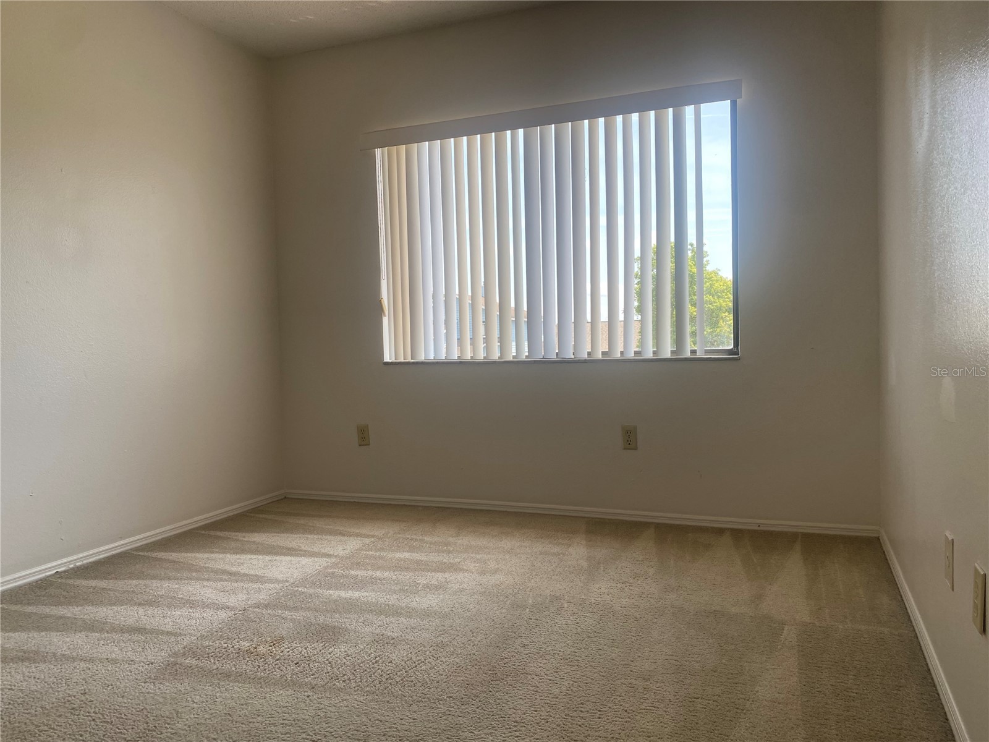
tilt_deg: -3.2
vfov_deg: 53.1
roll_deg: +1.7
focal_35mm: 26
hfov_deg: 67.3
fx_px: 743
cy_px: 371
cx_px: 494
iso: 32
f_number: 1.8
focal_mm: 4.25
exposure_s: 1/308
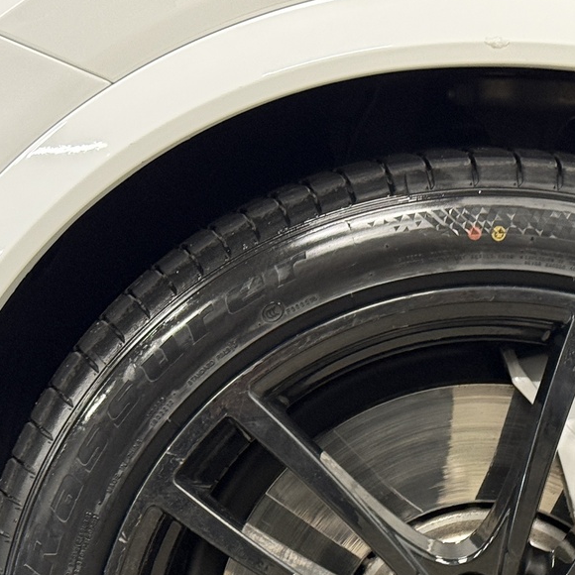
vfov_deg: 14.6
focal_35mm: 117
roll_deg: -0.5
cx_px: 491
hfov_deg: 14.8
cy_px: 588
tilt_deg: -11.6
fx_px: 2199
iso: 200
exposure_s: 1/33
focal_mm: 6.76
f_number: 1.78
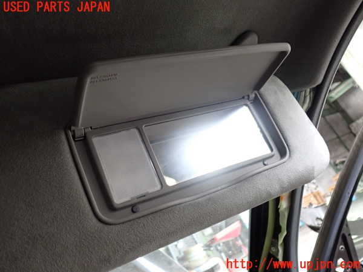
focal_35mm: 30
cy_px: 136
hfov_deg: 60.0
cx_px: 182
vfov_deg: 46.8
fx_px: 315
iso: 320
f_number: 2.3
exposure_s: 1/50
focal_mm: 5.4
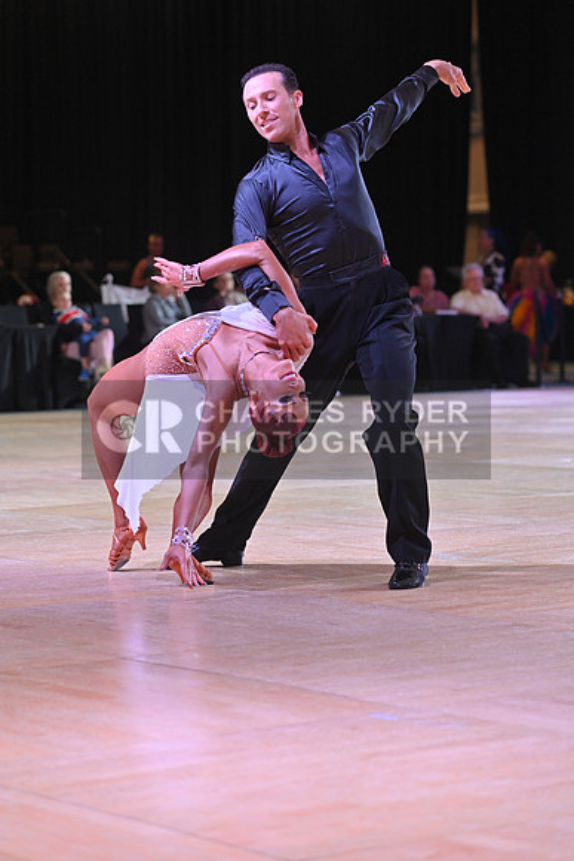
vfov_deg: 18.3
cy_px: 430
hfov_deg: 12.2
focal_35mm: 112
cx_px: 287
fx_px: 2677
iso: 2000
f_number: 4
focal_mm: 112
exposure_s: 1/250
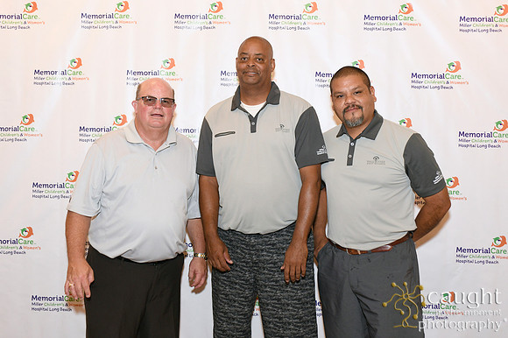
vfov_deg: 37.8
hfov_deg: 54.5
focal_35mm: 35
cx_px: 254
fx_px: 494
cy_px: 169
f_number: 3.2
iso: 1250
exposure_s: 1/125
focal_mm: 35
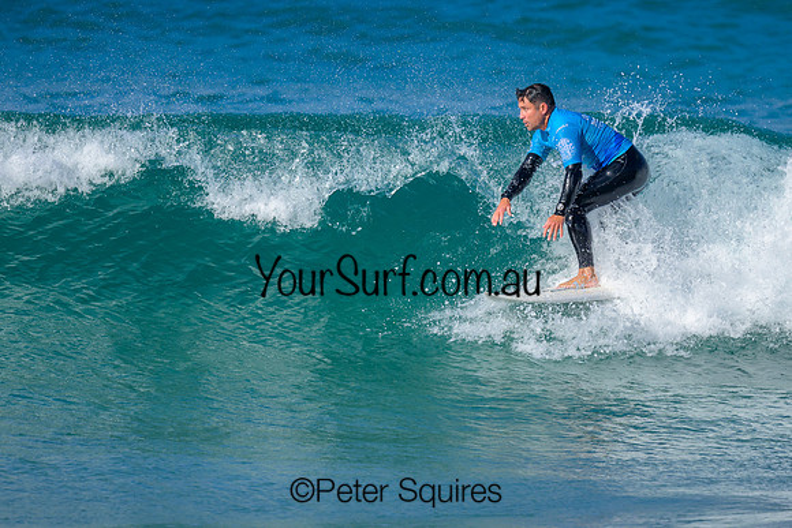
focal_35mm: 1098
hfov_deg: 1.9
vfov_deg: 1.3
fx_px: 24170
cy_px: 218
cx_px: 505
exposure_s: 1/2000
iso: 320
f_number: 6.3
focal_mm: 800
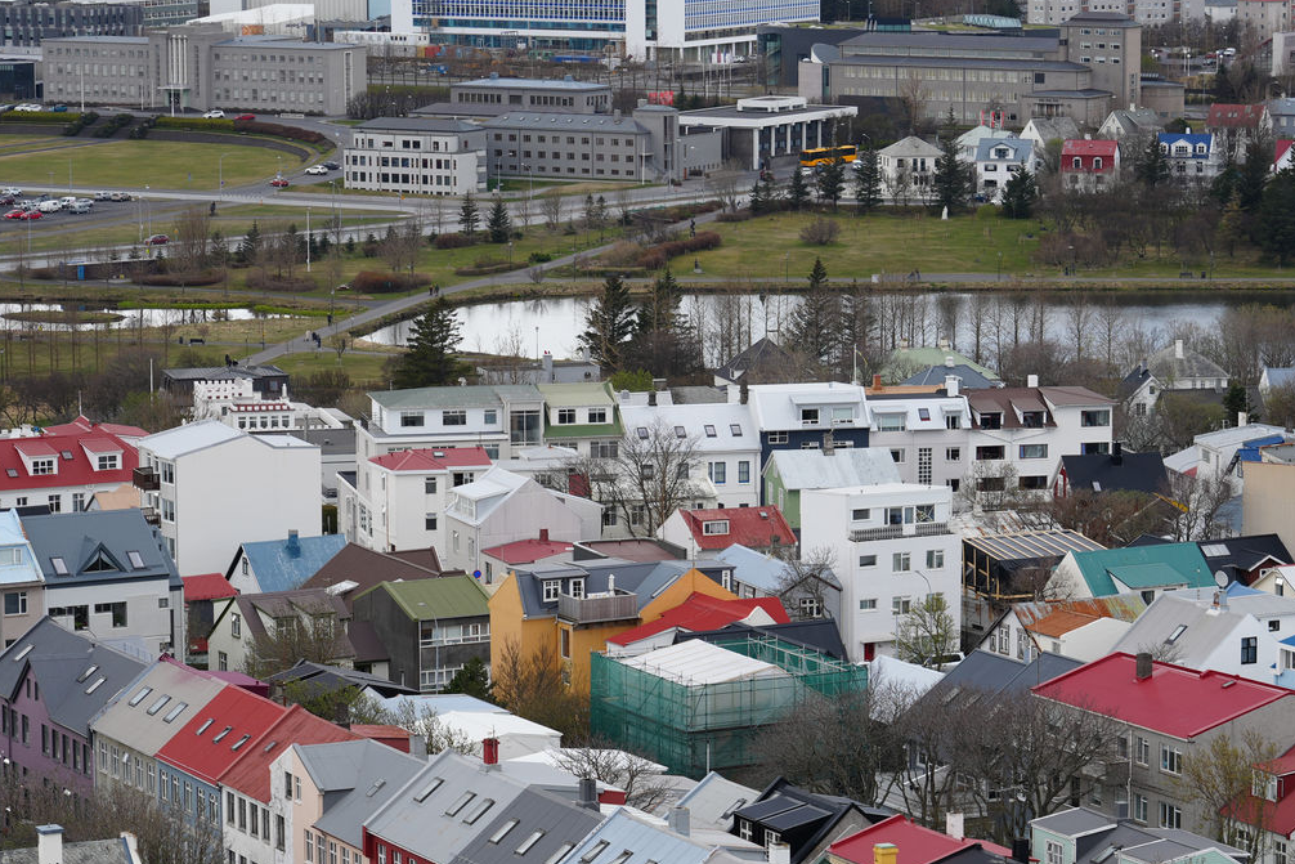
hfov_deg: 14.6
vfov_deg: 9.8
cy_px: 650
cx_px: 726
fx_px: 5036
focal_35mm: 140
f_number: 7.1
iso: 100
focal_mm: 88
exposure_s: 1/160
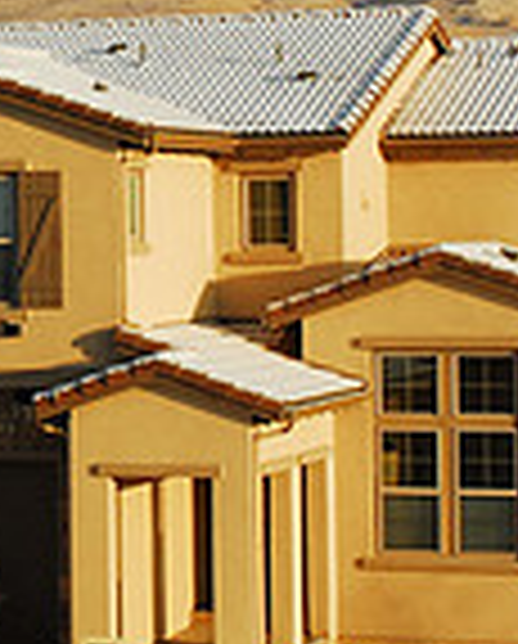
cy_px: 171
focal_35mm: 177
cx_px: -387
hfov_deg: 8.5
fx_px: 3379
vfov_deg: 10.9
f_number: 11
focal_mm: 31
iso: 400
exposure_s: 1/160
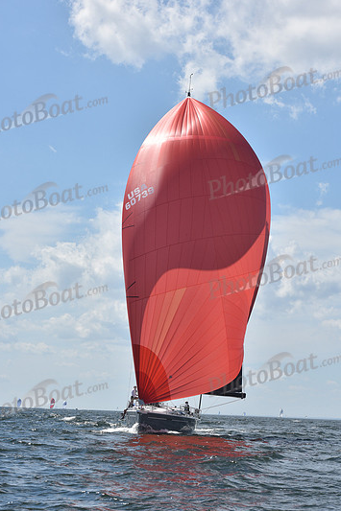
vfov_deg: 20.8
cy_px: 239
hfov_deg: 14.0
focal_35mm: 98
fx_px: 1393
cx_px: 158
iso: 320
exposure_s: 1/1250
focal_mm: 90
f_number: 10
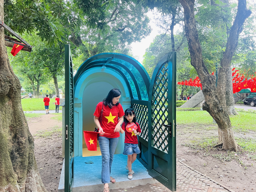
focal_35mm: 26
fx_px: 192
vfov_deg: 53.1
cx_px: 128
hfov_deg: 67.3
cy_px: 96
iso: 125
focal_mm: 5.7
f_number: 1.5
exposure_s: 1/98
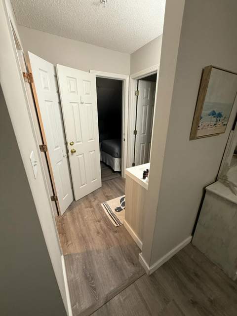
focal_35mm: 14
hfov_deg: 85.7
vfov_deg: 102.1
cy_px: 158
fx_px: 128
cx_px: 118
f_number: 2.2
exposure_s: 1/60
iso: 200
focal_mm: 2.22
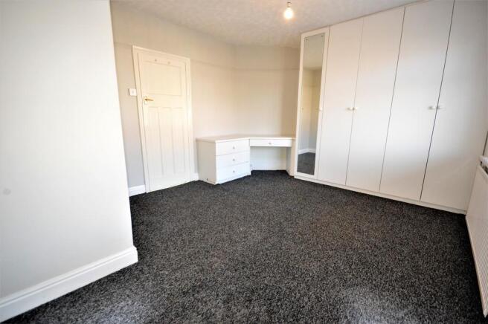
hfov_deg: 100.4
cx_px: 244
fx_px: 203
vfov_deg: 77.2
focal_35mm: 15
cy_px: 162
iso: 2200
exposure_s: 1/60
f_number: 5.6
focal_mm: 10
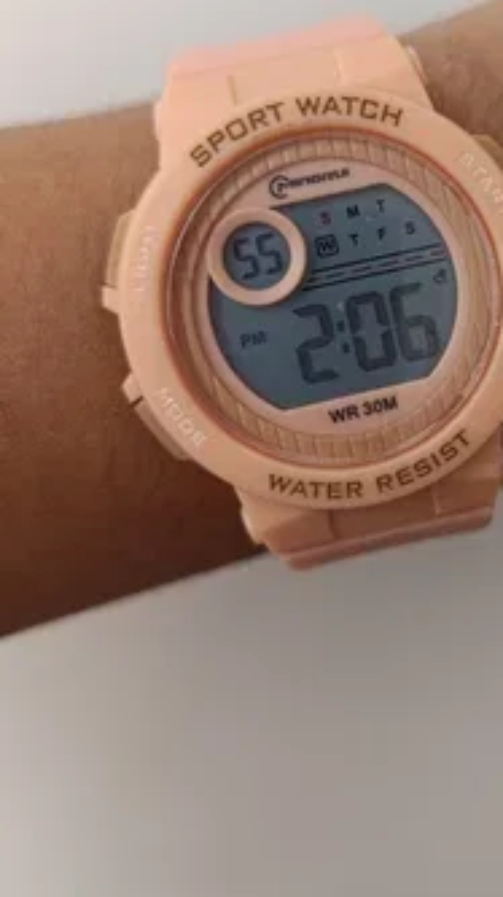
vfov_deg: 49.7
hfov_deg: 29.0
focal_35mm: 40
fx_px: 950
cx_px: 409
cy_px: 306
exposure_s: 1/100
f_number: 1.6
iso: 125
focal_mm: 6.14
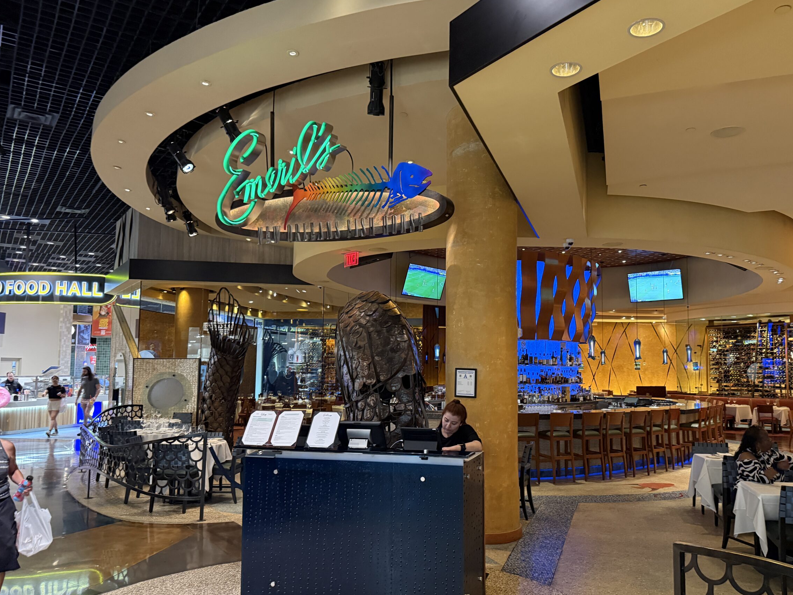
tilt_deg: +4.9
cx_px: 441
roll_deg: -0.4
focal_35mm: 27
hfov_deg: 65.1
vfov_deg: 51.3
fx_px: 619
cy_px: 321
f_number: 1.78
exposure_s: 1/40
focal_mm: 6.76
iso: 640
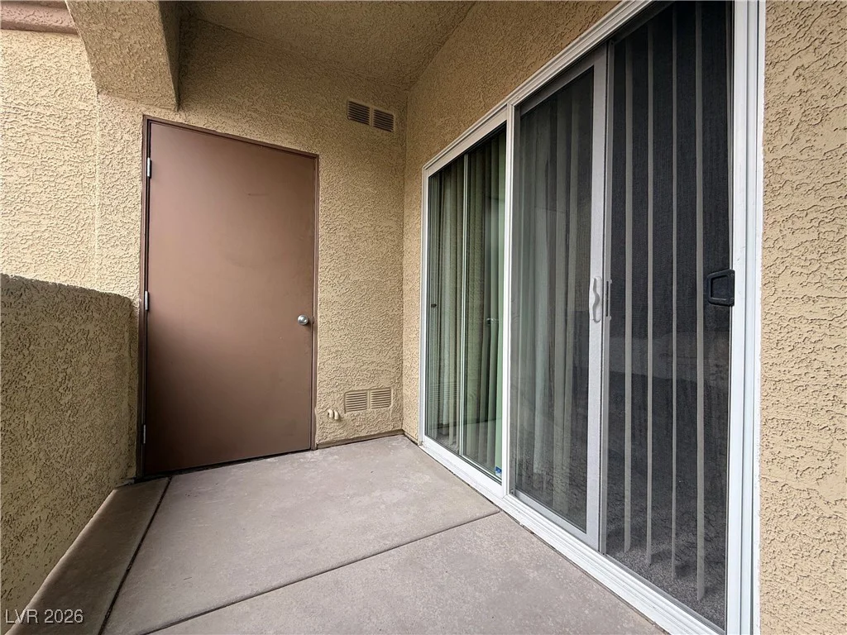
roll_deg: -0.5
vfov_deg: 85.7
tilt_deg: +0.0
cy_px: 318
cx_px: 424
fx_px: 343
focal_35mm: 14
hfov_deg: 102.1
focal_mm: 2.22
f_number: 2.2
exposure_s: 1/107
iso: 40
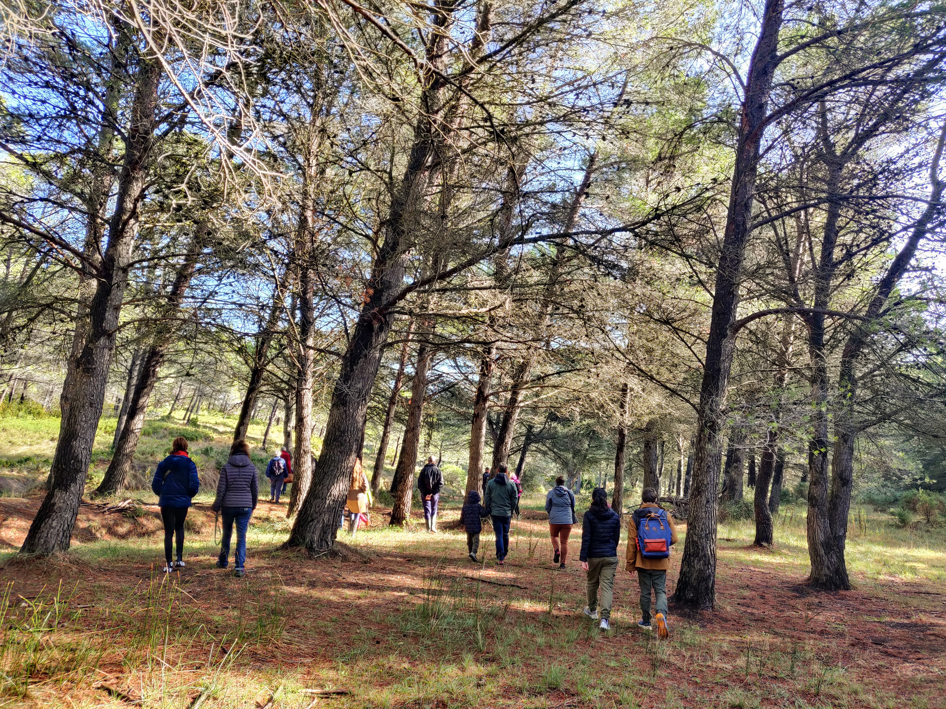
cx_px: 473
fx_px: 683
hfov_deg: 69.4
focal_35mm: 25
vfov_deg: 54.9
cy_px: 354
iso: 125
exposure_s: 1/50
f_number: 1.7
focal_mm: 4.25
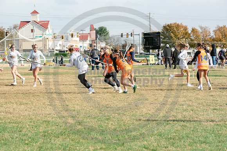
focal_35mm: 140
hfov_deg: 14.6
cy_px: 76
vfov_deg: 9.8
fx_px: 883
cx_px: 114
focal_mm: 125
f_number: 7.1
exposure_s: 1/800
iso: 250
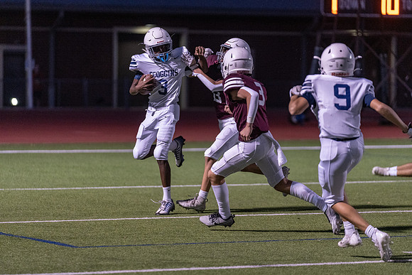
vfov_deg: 7.2
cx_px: 206
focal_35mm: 191
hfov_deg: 10.8
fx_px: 2189
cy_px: 138
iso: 4000
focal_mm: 179
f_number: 2.8
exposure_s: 1/1000
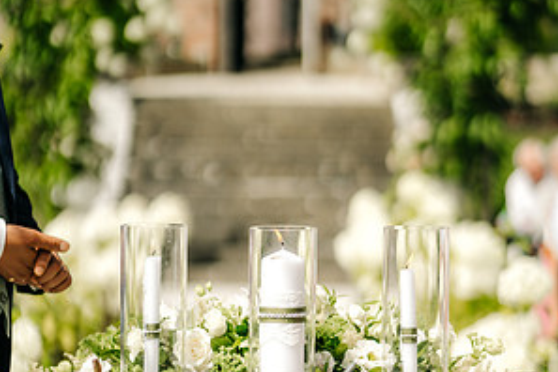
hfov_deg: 15.9
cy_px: 261
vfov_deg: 10.6
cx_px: 278
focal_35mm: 129
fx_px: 1999
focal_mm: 85
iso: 100
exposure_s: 1/6400
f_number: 2
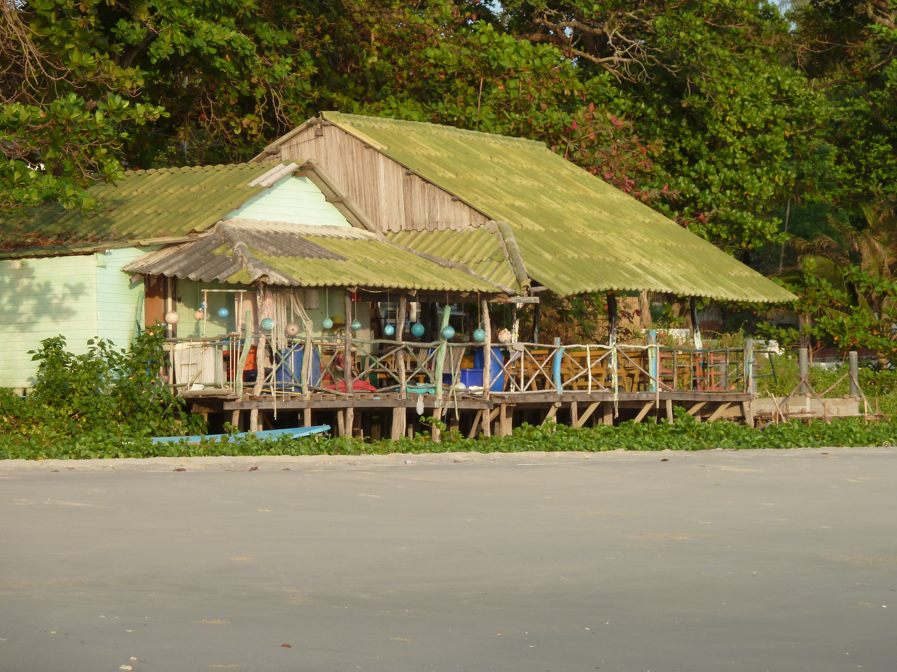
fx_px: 3706
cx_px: 449
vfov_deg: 10.4
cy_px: 324
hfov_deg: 13.8
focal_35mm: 143
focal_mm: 22.5
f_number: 4.5
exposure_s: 1/160
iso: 80
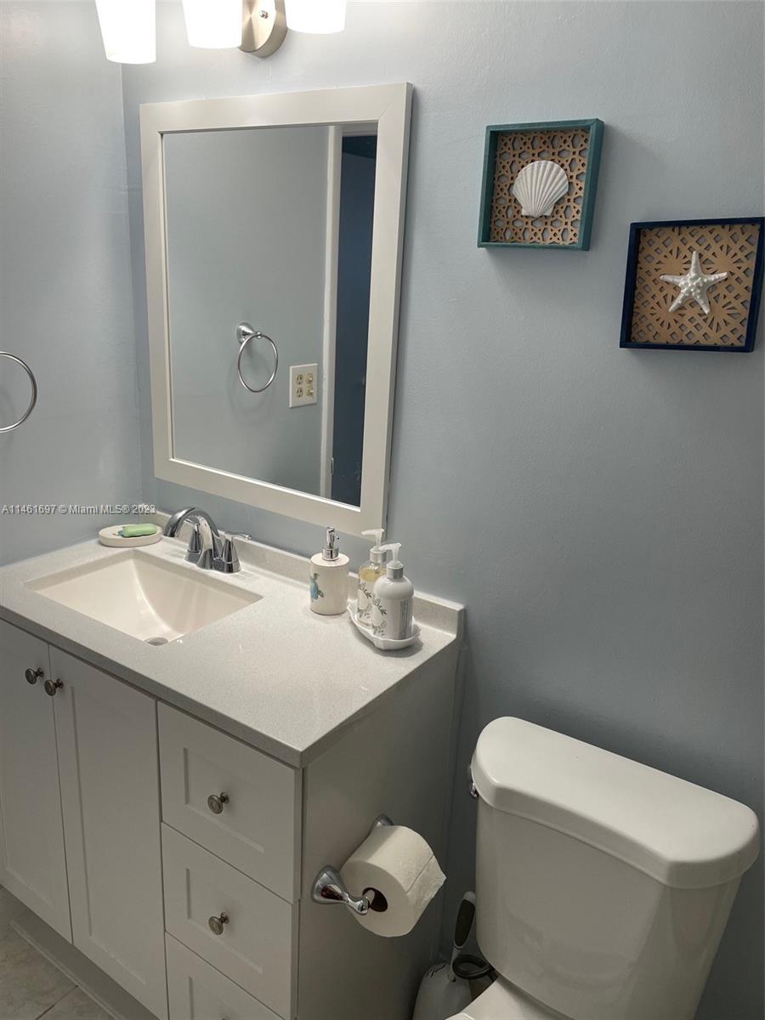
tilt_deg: -16.7
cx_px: 382
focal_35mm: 26
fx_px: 766
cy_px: 510
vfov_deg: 67.3
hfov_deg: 53.1
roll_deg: -2.1
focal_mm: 4.2
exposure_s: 1/120
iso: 64
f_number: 1.6
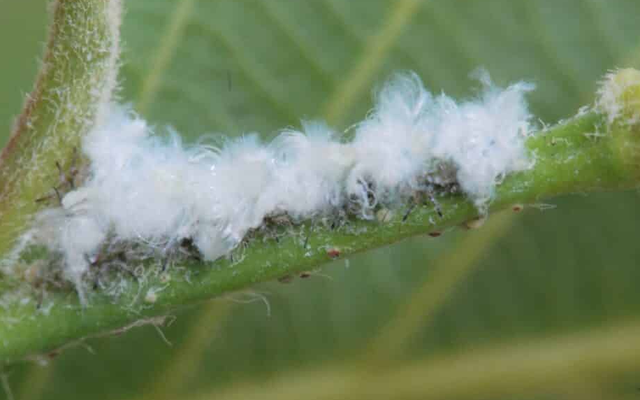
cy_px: 219
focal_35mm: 308
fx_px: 5371
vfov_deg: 4.3
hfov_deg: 6.8
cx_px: 289
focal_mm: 180
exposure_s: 1/60
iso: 800
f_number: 20
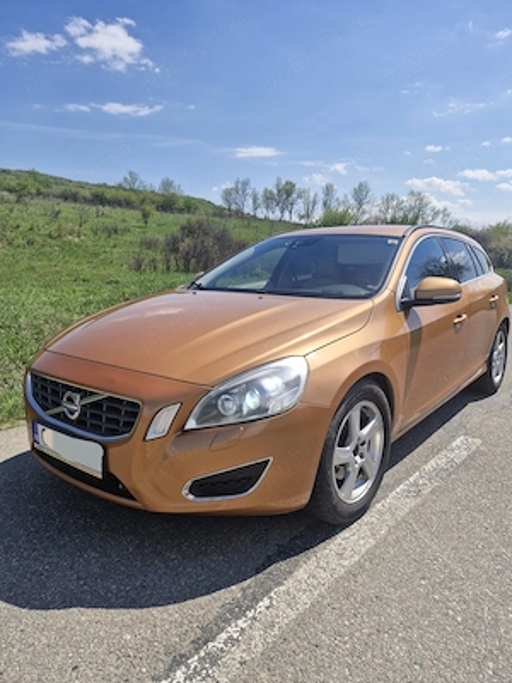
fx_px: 454
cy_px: 342
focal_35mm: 23
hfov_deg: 58.9
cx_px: 256
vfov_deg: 73.9
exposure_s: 1/2500
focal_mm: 5.54
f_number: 1.8
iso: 50
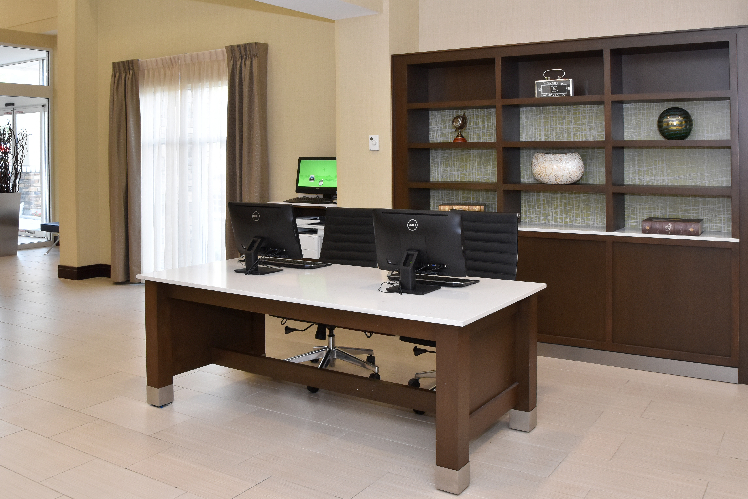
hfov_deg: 59.3
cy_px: 214
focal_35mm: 32
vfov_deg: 41.5
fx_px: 657
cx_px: 379
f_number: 9
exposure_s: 1/30
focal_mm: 17
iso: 800
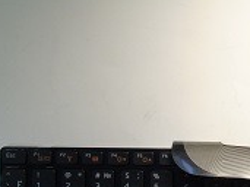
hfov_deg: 26.4
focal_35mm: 68
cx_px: 273
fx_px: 491
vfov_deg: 20.4
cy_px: 215
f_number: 4.5
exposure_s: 1/8
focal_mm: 5.2
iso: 200
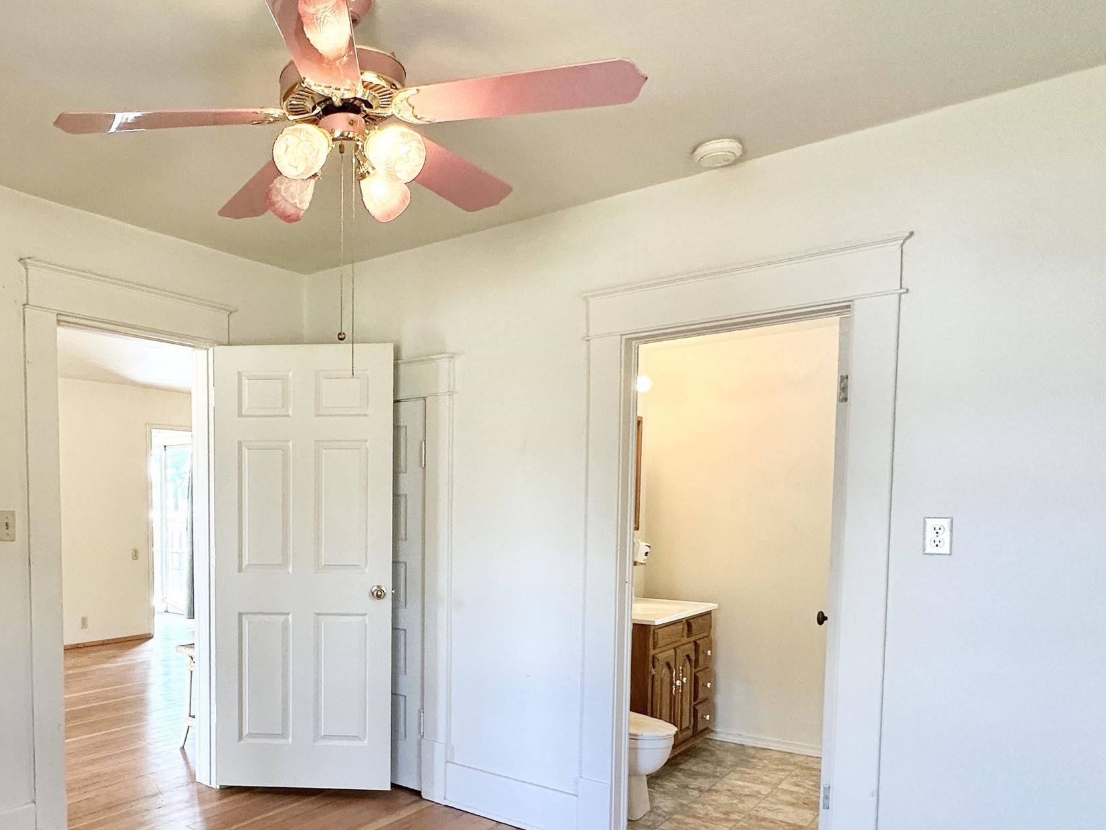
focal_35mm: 26
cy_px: 550
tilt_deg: -3.1
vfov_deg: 52.1
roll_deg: -0.1
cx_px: 280
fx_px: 831
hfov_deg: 63.4
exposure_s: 1/120
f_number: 2.2
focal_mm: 2.22
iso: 125
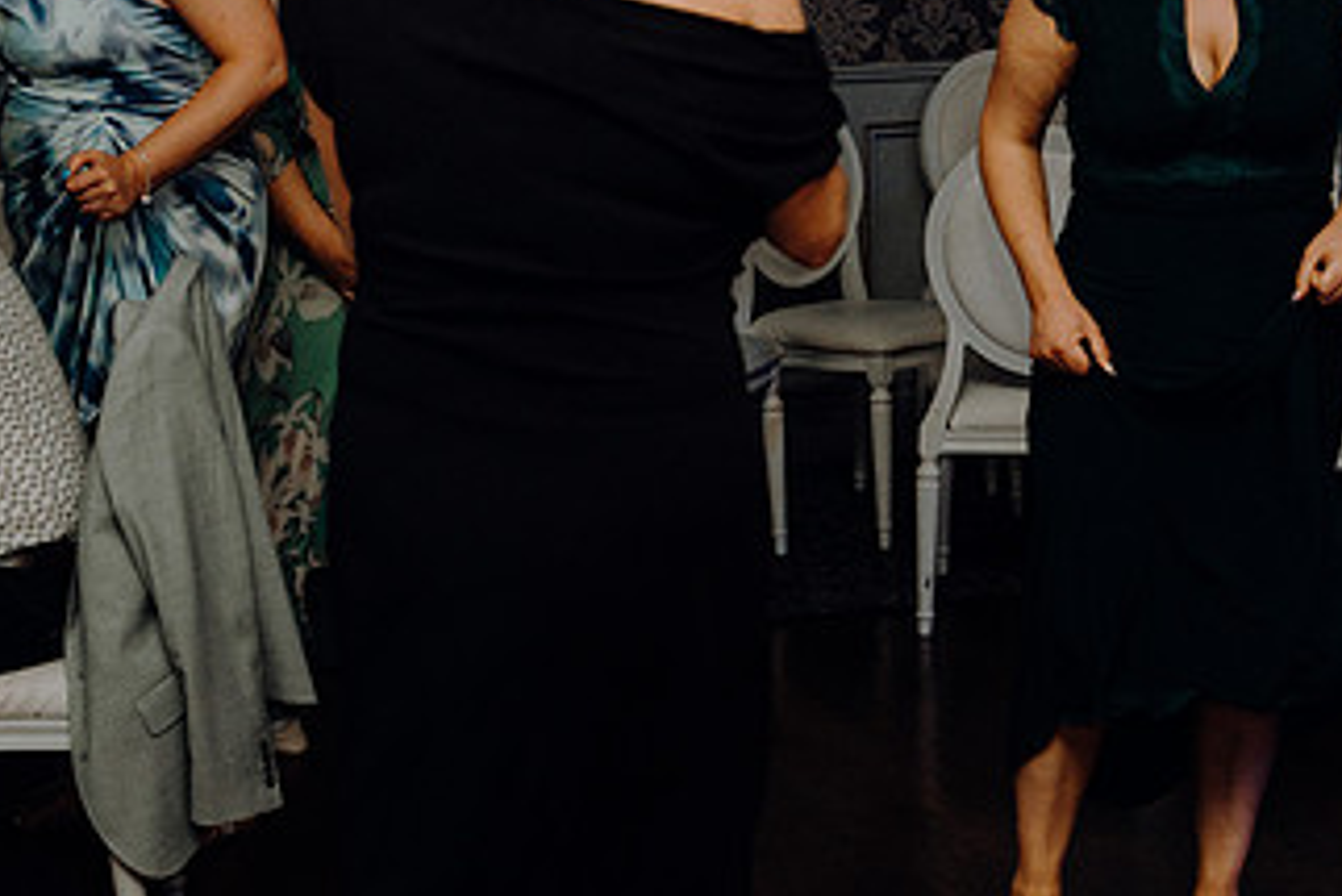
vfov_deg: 14.8
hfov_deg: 22.0
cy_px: 273
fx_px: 3431
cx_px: 929
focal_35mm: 92
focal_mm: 51
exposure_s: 1/160
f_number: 3.5
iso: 2500
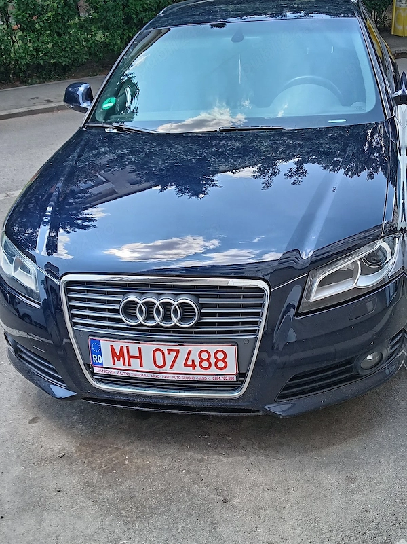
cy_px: 272
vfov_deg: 45.8
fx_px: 643
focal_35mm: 41
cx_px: 204
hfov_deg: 35.1
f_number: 1.8
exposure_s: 1/101
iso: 101
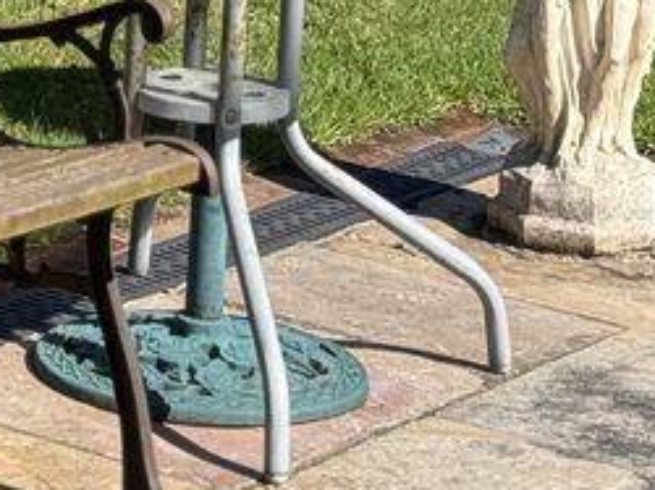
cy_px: -472
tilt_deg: -5.0
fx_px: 3724
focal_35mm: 197
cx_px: -118
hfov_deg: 9.9
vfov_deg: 7.3
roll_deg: +0.9
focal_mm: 6.76
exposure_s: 1/2976
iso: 64
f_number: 1.78
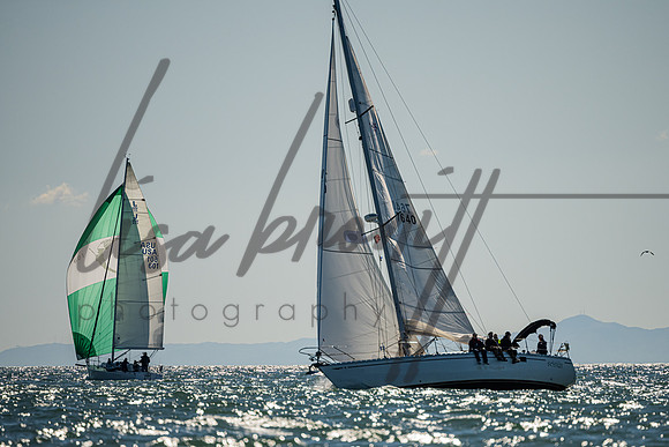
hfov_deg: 4.2
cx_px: 358
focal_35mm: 488
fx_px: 9069
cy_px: 265
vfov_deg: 2.8
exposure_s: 1/6400
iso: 400
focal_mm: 400
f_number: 5.6
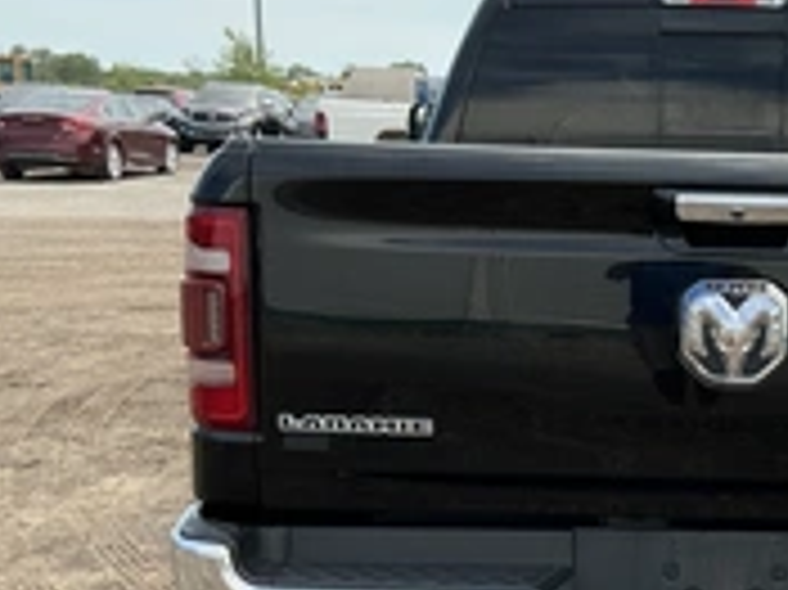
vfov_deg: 22.8
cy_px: 369
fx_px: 1456
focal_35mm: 64
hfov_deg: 29.0
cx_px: 716
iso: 25
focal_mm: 3
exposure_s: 1/1342
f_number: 1.8
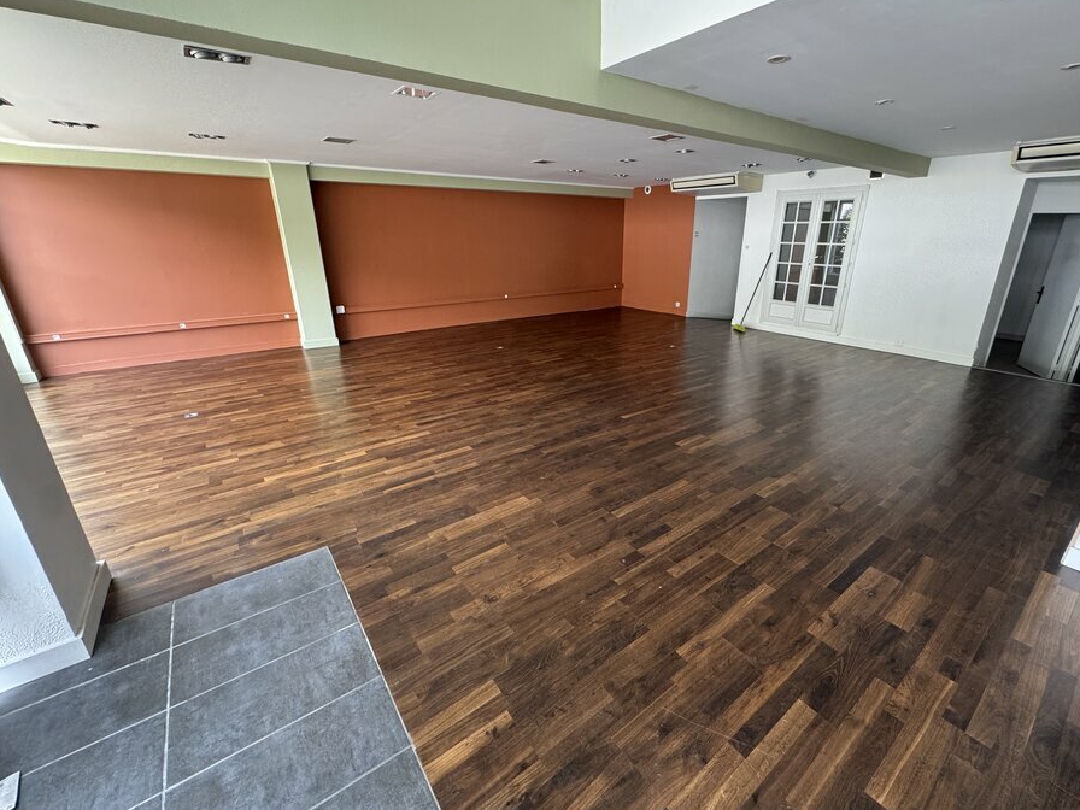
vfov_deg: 81.7
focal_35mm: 15
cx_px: 576
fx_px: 468
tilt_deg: -19.3
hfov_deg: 98.0
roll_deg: +0.8
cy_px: 399
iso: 200
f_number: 2.2
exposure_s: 1/99
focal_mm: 2.22
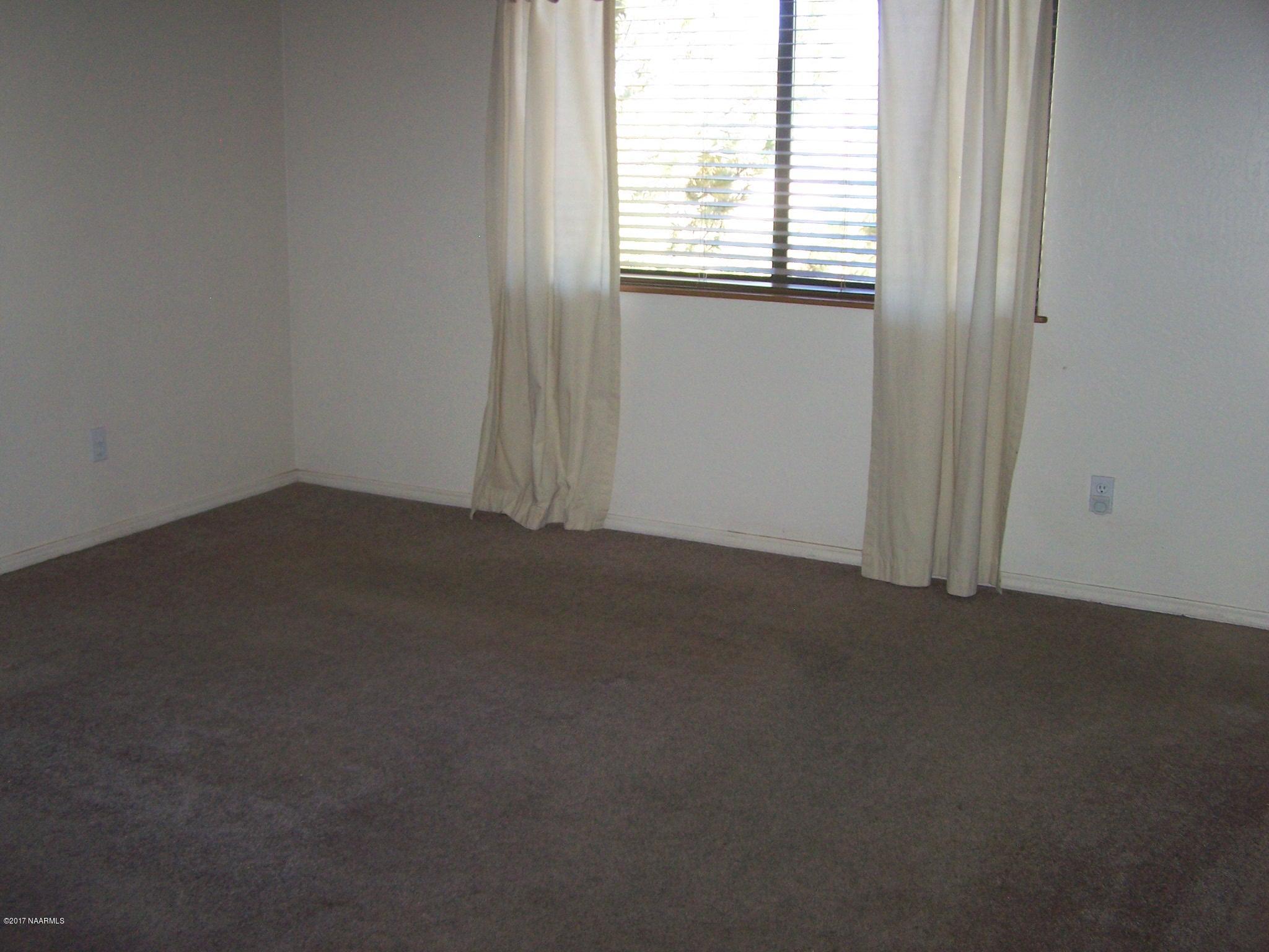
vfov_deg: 37.7
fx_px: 1393
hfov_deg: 49.0
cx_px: 634
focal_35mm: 38
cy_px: 476
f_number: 2.8
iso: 160
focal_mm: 6.3
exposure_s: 1/60
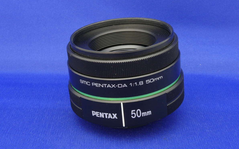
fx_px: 397
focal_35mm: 61
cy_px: 76
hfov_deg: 33.5
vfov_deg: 21.3
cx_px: 120
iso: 200
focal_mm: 10.3
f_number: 8
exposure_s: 1
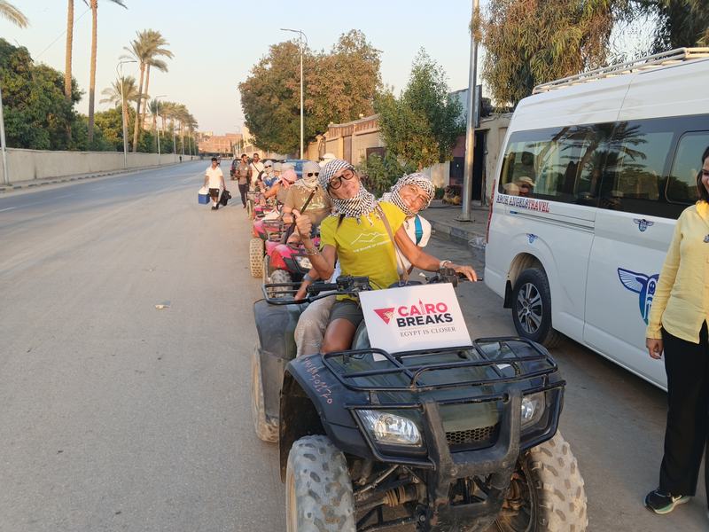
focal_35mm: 23
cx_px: 354
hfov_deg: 73.9
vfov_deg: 58.9
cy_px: 266
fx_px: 471
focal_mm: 4.11
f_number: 1.6
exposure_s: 1/66.7
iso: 93
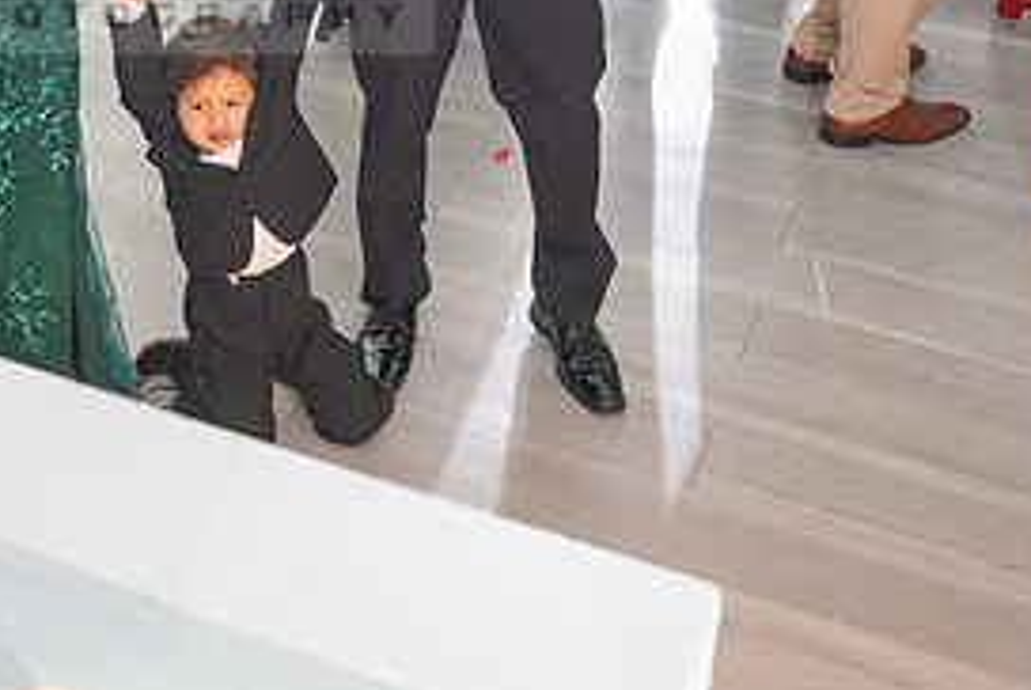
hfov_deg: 29.3
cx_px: 114
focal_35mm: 66
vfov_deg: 19.9
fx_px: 1892
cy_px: -36
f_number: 4.5
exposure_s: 1/60
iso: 500
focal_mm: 31
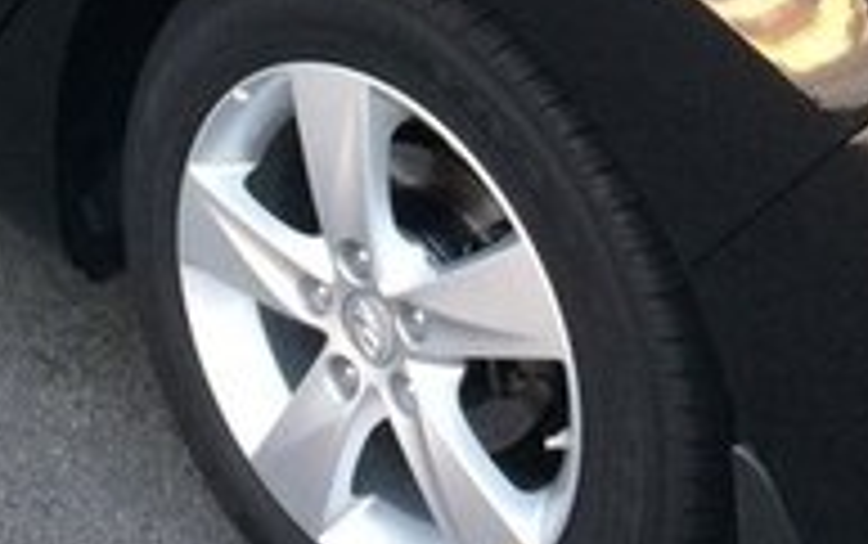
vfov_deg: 11.7
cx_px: 297
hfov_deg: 19.7
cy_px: -389
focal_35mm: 105
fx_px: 2486
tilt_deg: -15.0
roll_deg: -0.4
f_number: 2.2
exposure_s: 1/33
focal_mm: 4.15
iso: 80
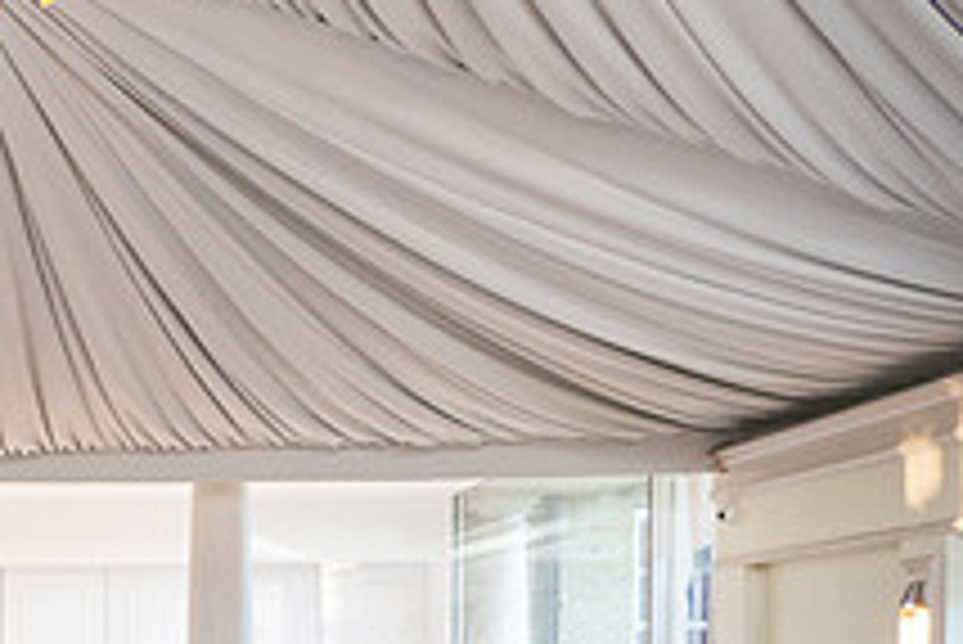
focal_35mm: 65
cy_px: 703
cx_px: -162
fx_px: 1740
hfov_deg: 27.6
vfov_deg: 20.0
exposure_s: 1/250
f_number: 4
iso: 5000
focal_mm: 24
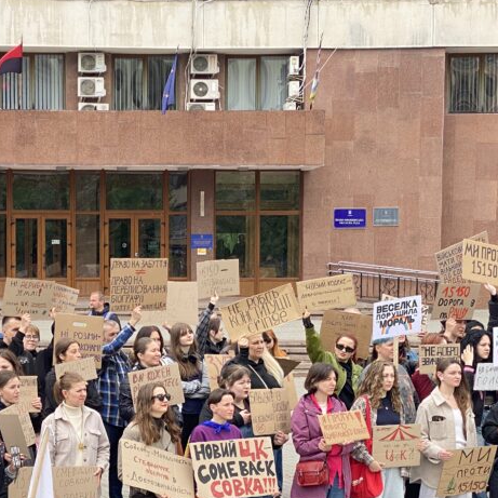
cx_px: 83
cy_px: 374
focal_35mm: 102
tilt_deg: -3.2
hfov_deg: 16.9
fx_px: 1660
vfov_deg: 17.0
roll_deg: -0.1
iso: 20
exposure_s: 1/320
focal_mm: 6
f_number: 2
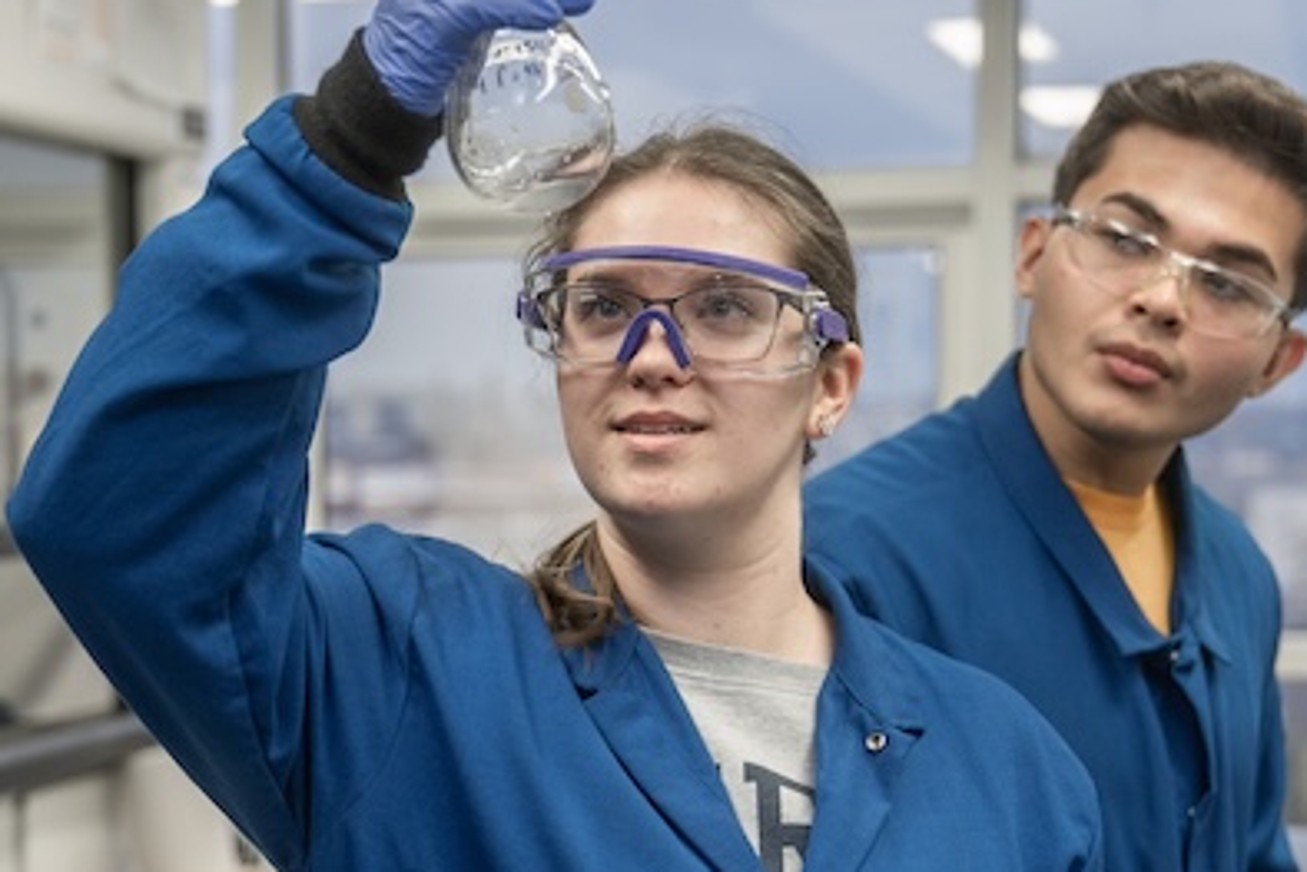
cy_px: 559
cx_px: 511
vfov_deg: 15.9
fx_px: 3123
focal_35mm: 86
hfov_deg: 23.6
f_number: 2.8
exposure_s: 1/200
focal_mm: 43
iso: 1000
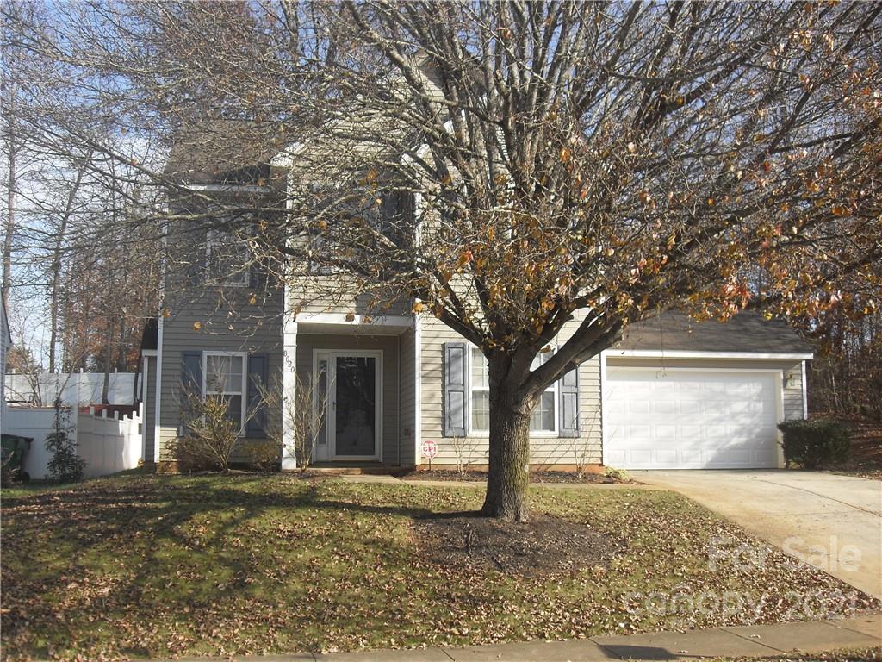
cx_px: 441
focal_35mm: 37
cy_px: 331
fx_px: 943
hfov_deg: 50.1
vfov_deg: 38.7
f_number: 8.9
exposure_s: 1/60
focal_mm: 6.3
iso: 80
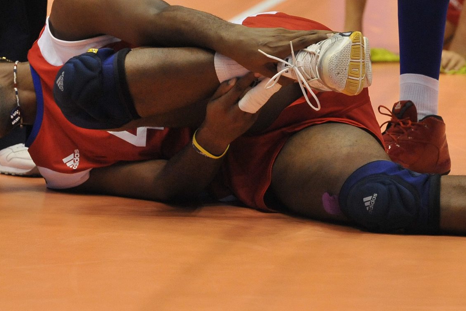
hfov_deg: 6.9
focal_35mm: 300
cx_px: 272
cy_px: 106
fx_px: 3883
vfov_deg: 4.6
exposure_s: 1/500
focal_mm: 135
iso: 3200
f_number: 4.5
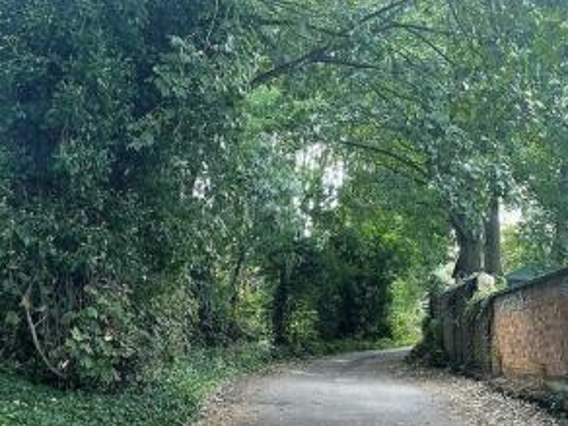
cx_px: 225
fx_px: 853
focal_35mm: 52
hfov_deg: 36.7
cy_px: 349
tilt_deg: +0.7
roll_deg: +0.3
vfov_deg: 27.4
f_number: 1.6
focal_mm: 4.2
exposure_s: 1/121
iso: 50
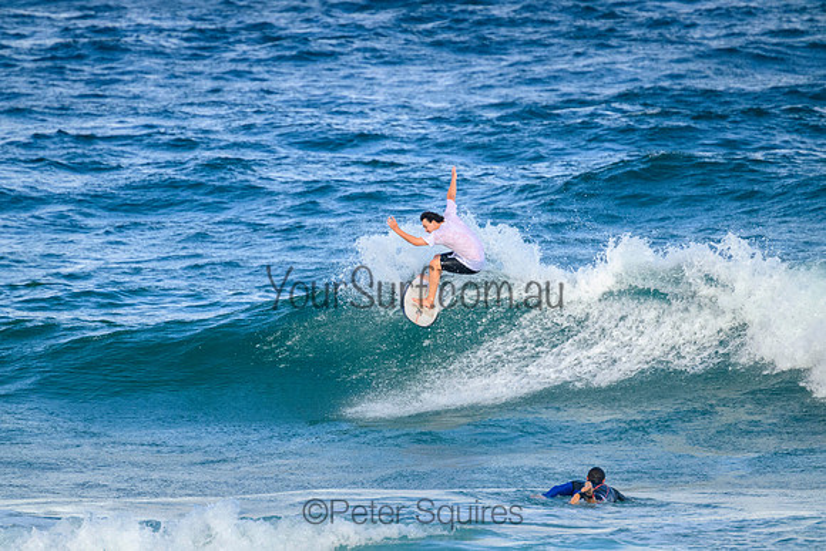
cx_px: 413
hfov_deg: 2.6
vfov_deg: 1.7
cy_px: 276
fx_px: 18359
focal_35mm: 800
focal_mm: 800
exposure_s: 1/1600
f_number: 11
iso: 2500
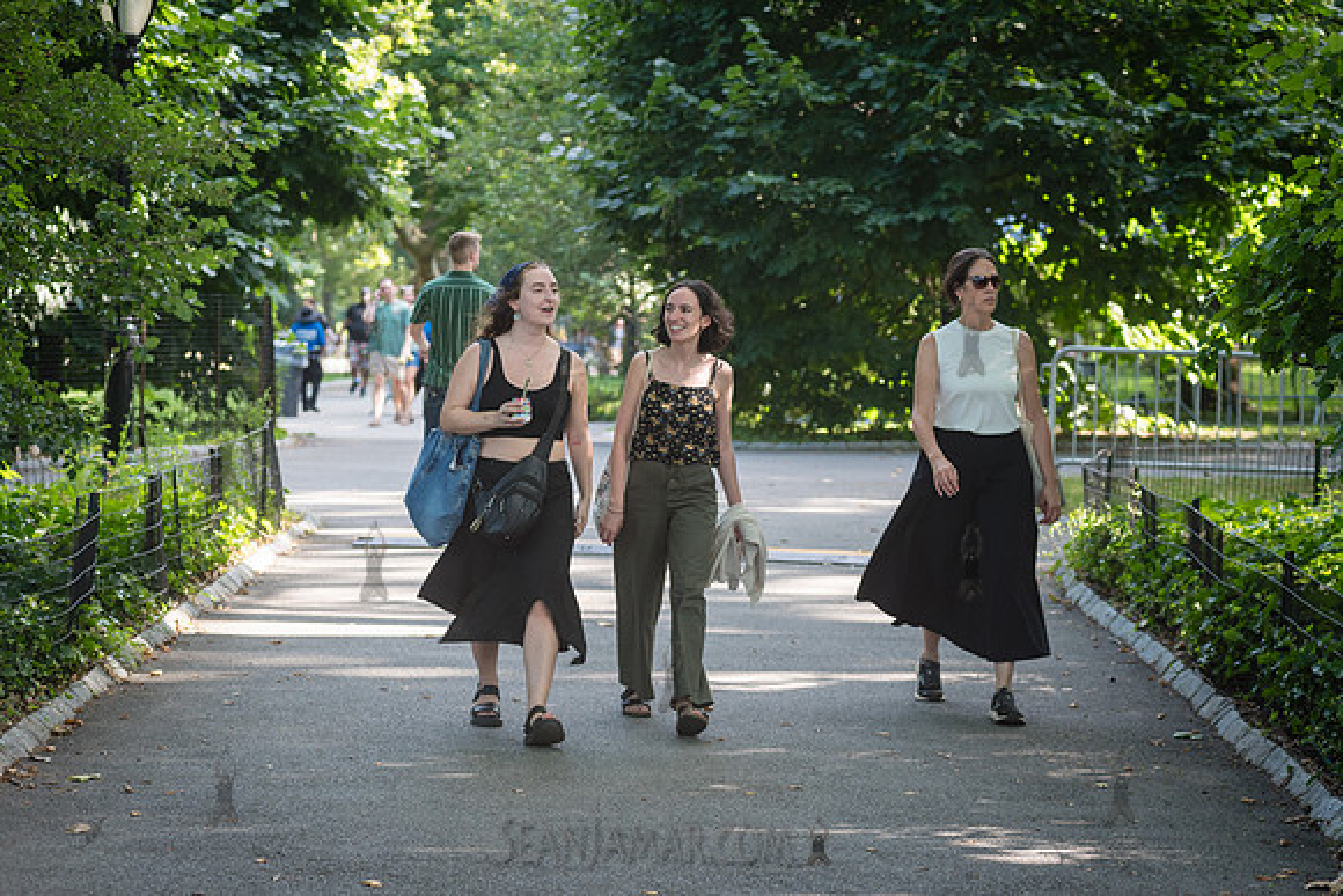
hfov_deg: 19.5
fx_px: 3918
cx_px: 672
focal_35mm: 105
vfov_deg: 13.0
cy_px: 448
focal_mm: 105
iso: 500
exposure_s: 1/200
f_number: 4.5
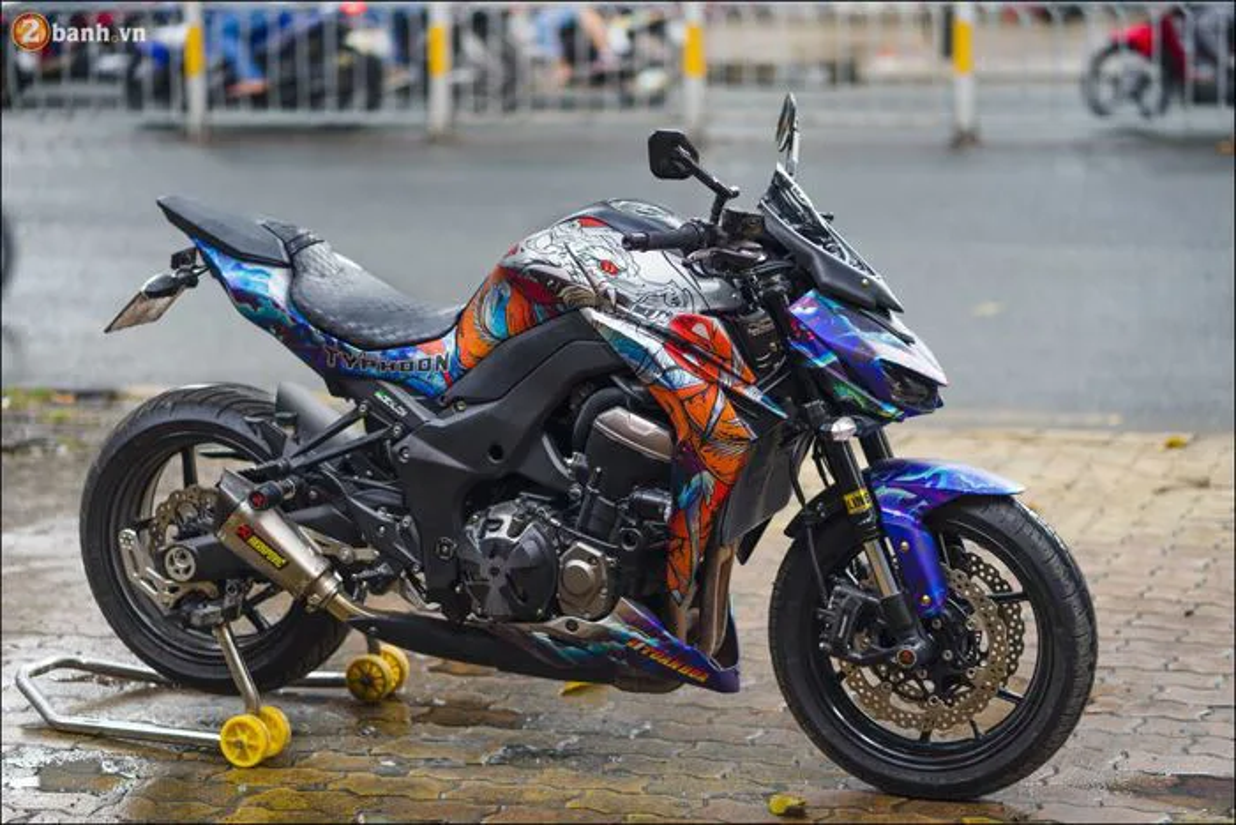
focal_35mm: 85
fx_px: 2919
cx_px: 618
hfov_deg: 23.9
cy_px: 412
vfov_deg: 16.1
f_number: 2
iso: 64
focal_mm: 85
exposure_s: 1/80
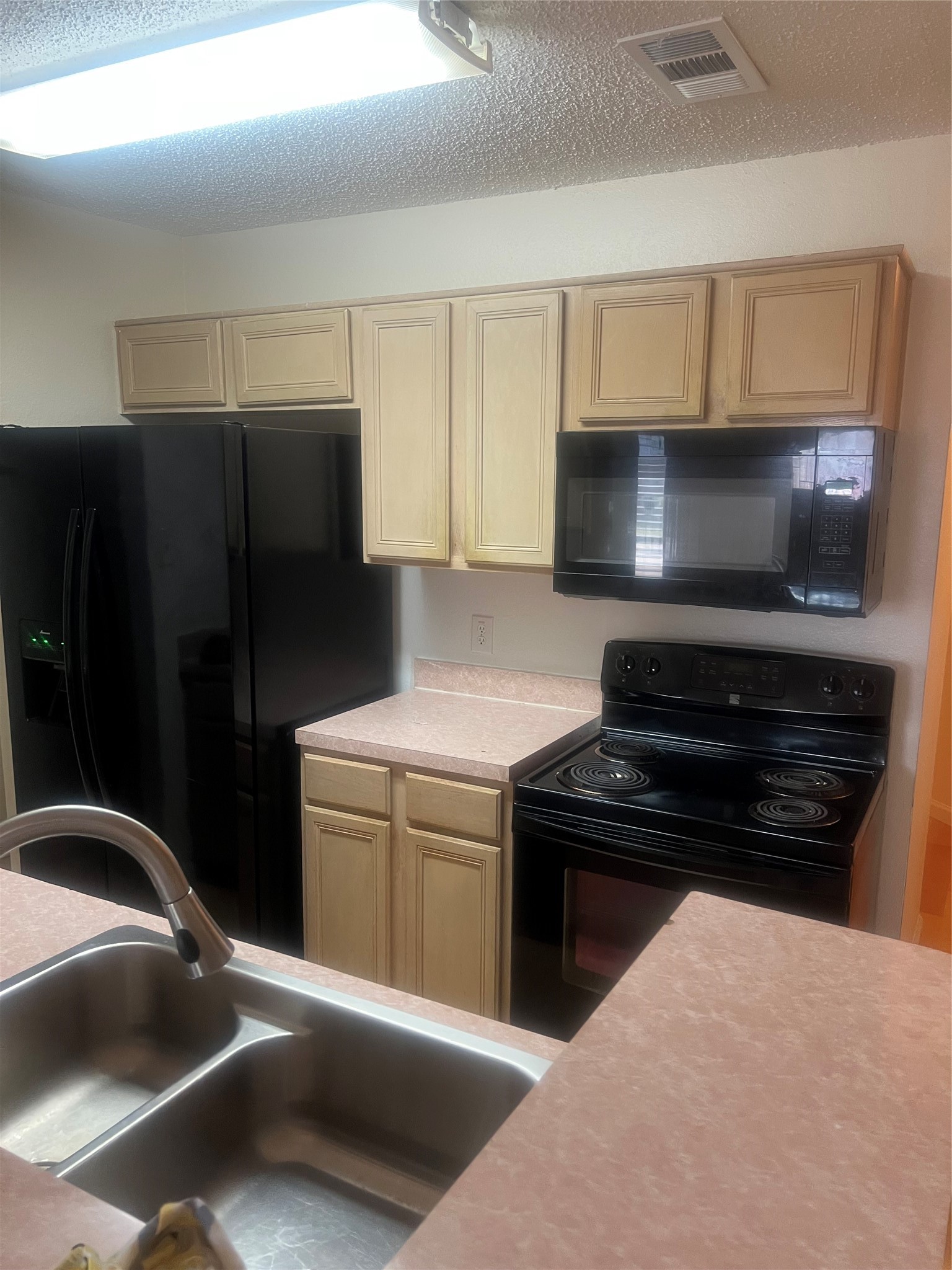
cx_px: 476
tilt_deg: -9.9
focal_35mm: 26
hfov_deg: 53.1
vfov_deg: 67.3
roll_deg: -1.2
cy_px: 635
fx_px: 953
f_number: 1.5
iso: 160
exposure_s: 1/60
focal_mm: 5.7
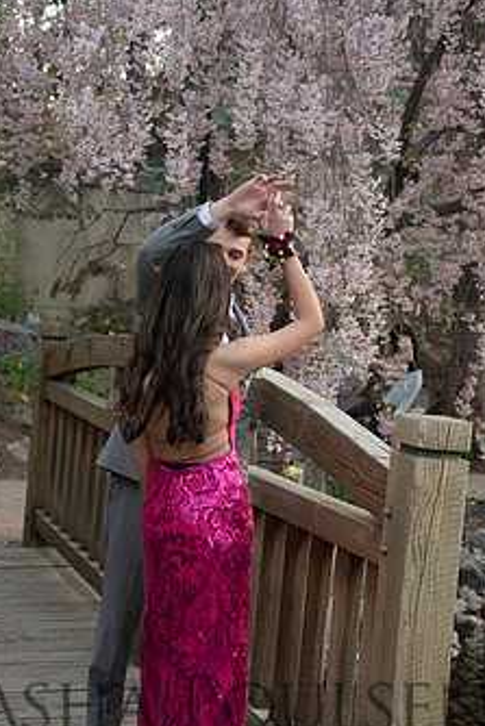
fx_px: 1413
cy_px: 370
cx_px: 209
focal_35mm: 70
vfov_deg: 28.8
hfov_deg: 19.5
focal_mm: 52
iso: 800
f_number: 5.6
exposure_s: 1/125
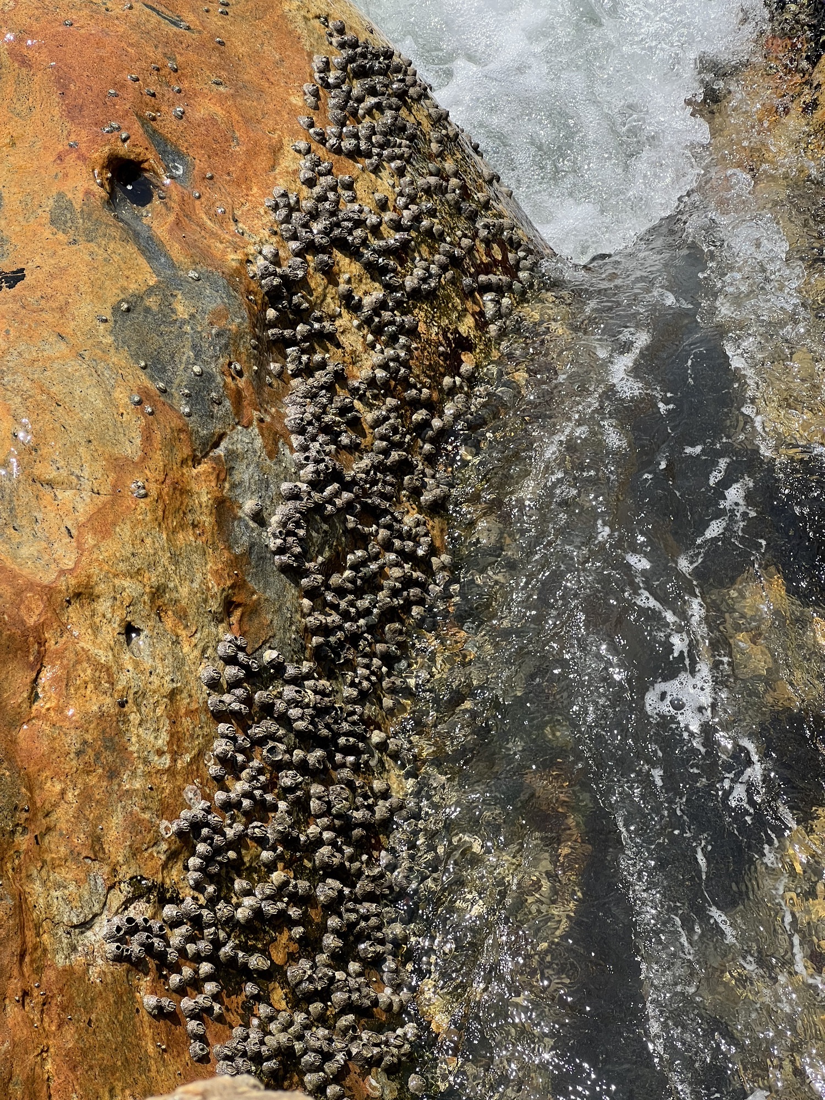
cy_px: 550
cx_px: 412
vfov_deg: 25.3
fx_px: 2447
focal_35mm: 77
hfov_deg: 19.1
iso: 32
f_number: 2.8
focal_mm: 9
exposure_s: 1/630
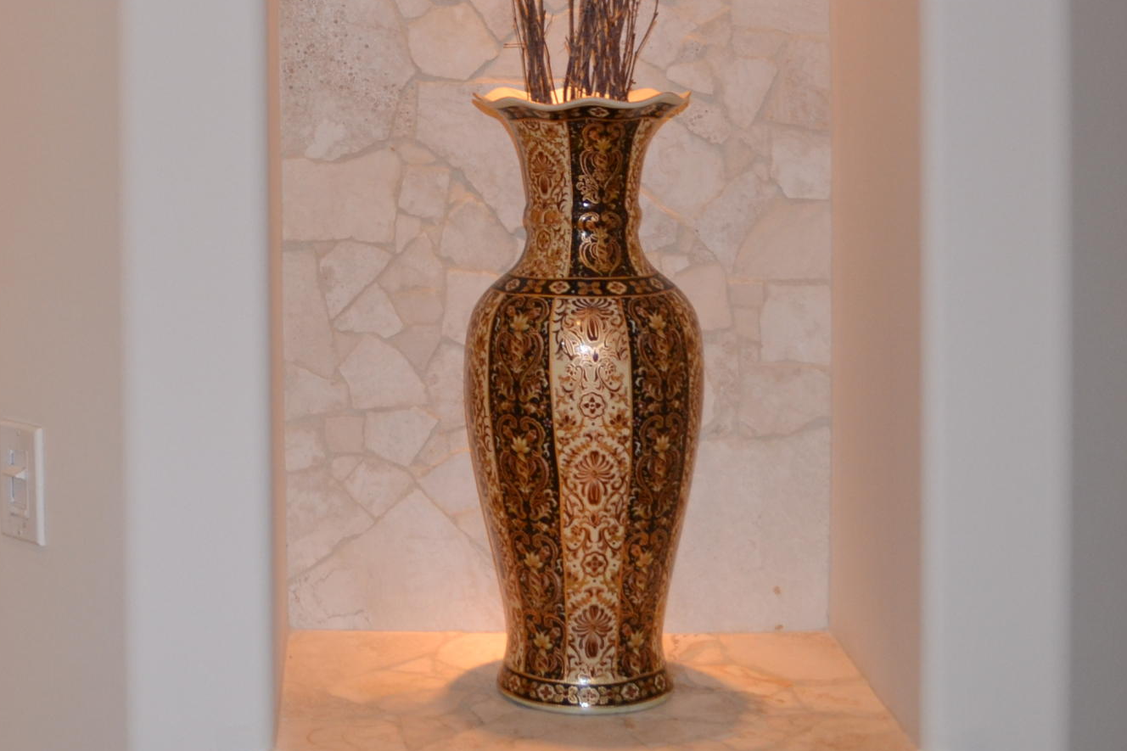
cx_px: 242
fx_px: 1909
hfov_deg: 32.1
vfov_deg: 21.6
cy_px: 36
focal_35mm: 61
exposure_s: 1/60
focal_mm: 18
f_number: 3.5
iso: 400
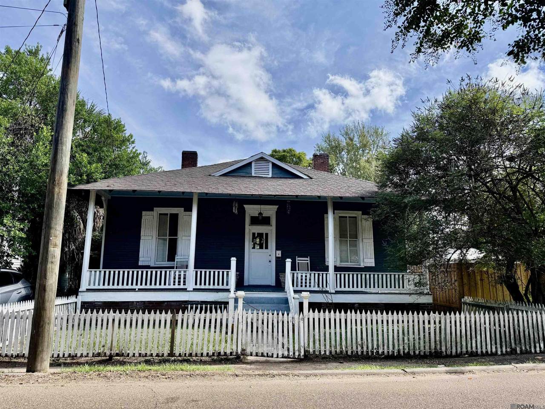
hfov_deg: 71.6
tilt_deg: +10.1
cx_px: 272
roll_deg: -0.8
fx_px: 378
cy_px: 204
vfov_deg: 56.8
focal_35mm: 24
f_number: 1.78
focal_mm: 6.76
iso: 80
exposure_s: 1/3759
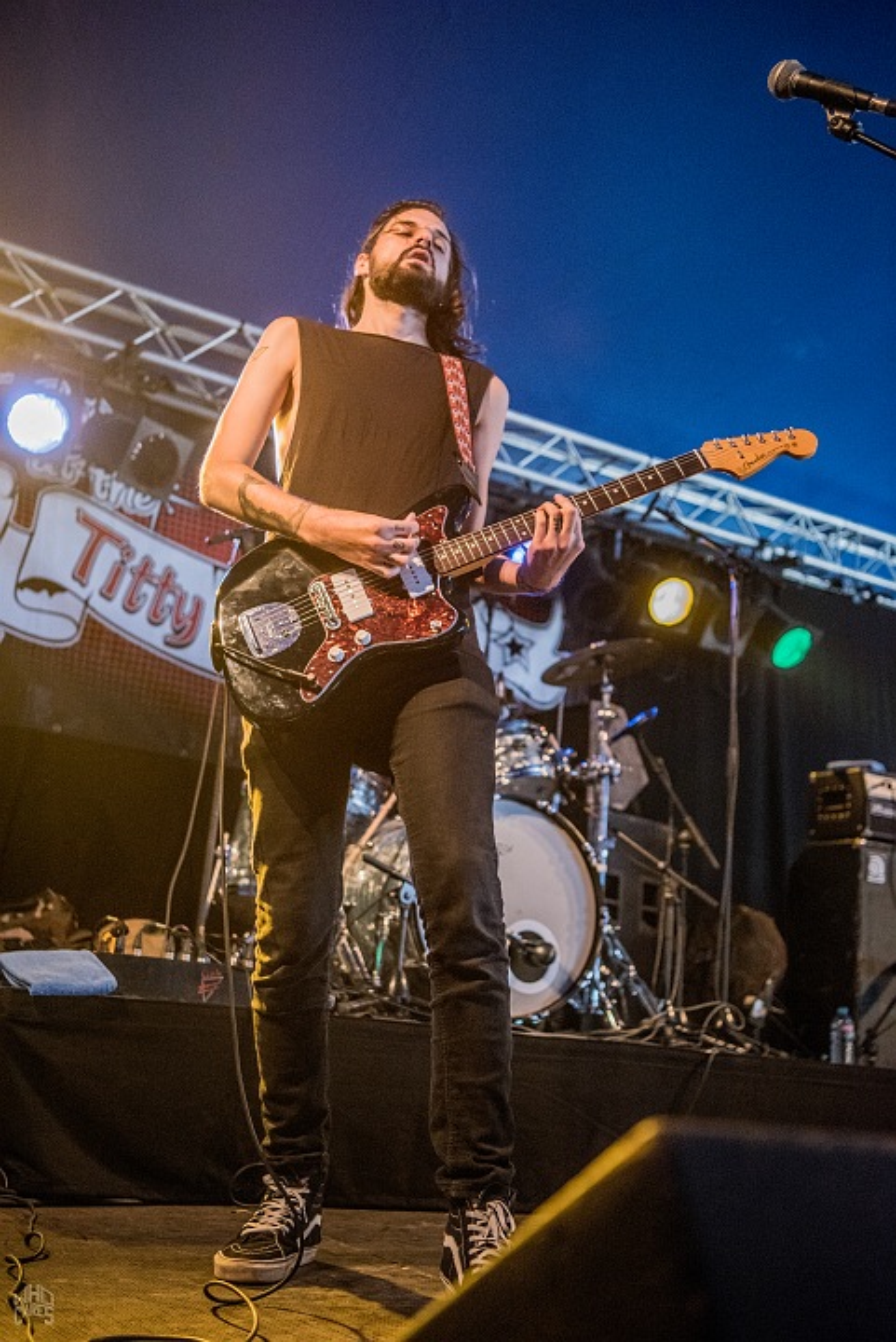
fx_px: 1566
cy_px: 671
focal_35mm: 42
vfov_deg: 46.4
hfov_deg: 31.9
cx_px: 448
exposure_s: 1/200
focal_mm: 42
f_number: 2.8
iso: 1600
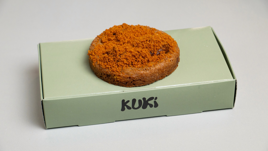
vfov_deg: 11.8
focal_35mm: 103
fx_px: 729
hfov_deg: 20.8
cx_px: 134
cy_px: 76
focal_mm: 98
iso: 800
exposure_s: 1/200
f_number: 8
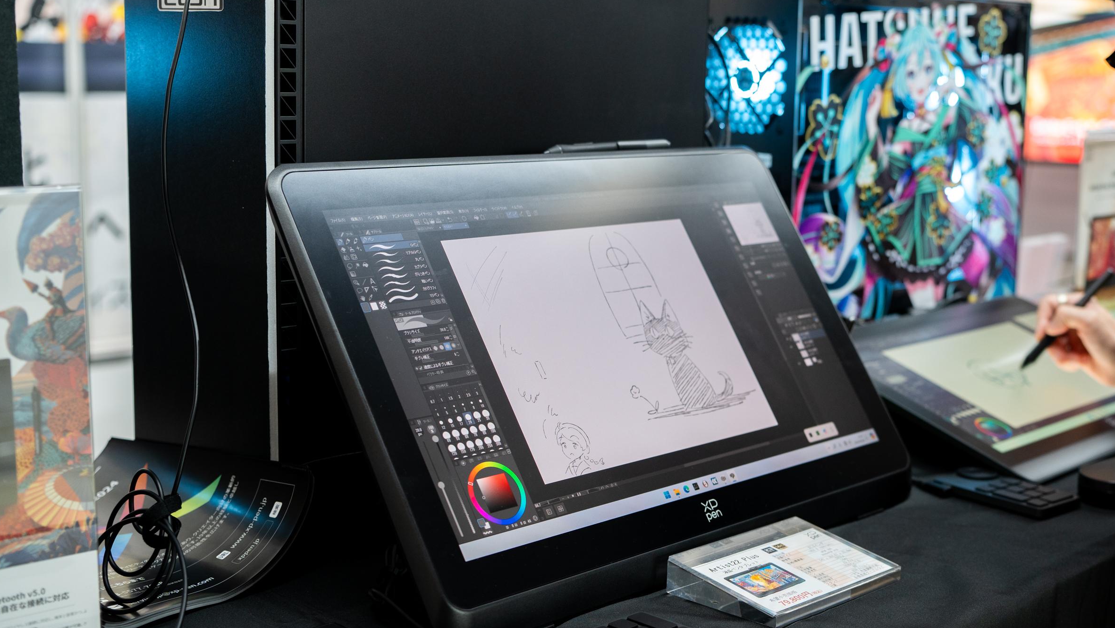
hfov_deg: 39.5
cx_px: 726
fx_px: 1538
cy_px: 278
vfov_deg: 23.1
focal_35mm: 52
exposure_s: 1/30
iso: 500
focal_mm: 36
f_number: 2.8
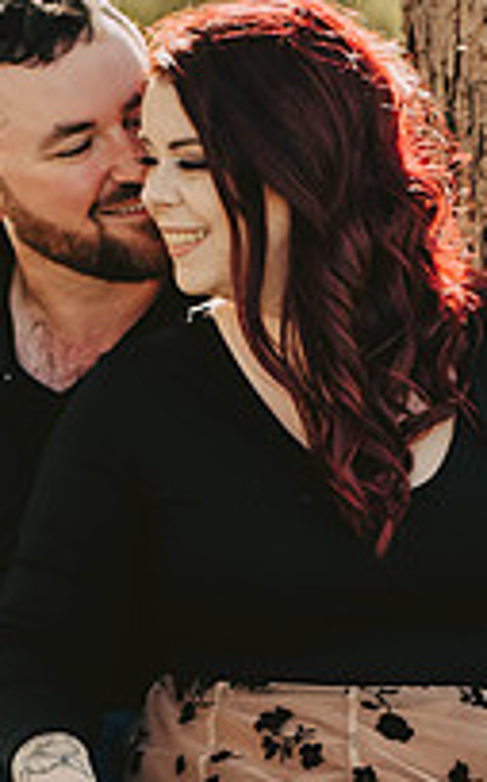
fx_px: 6793
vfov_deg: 6.6
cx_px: 238
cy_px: 453
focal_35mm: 319
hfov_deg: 4.1
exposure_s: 1/500
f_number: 2.8
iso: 400
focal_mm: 90
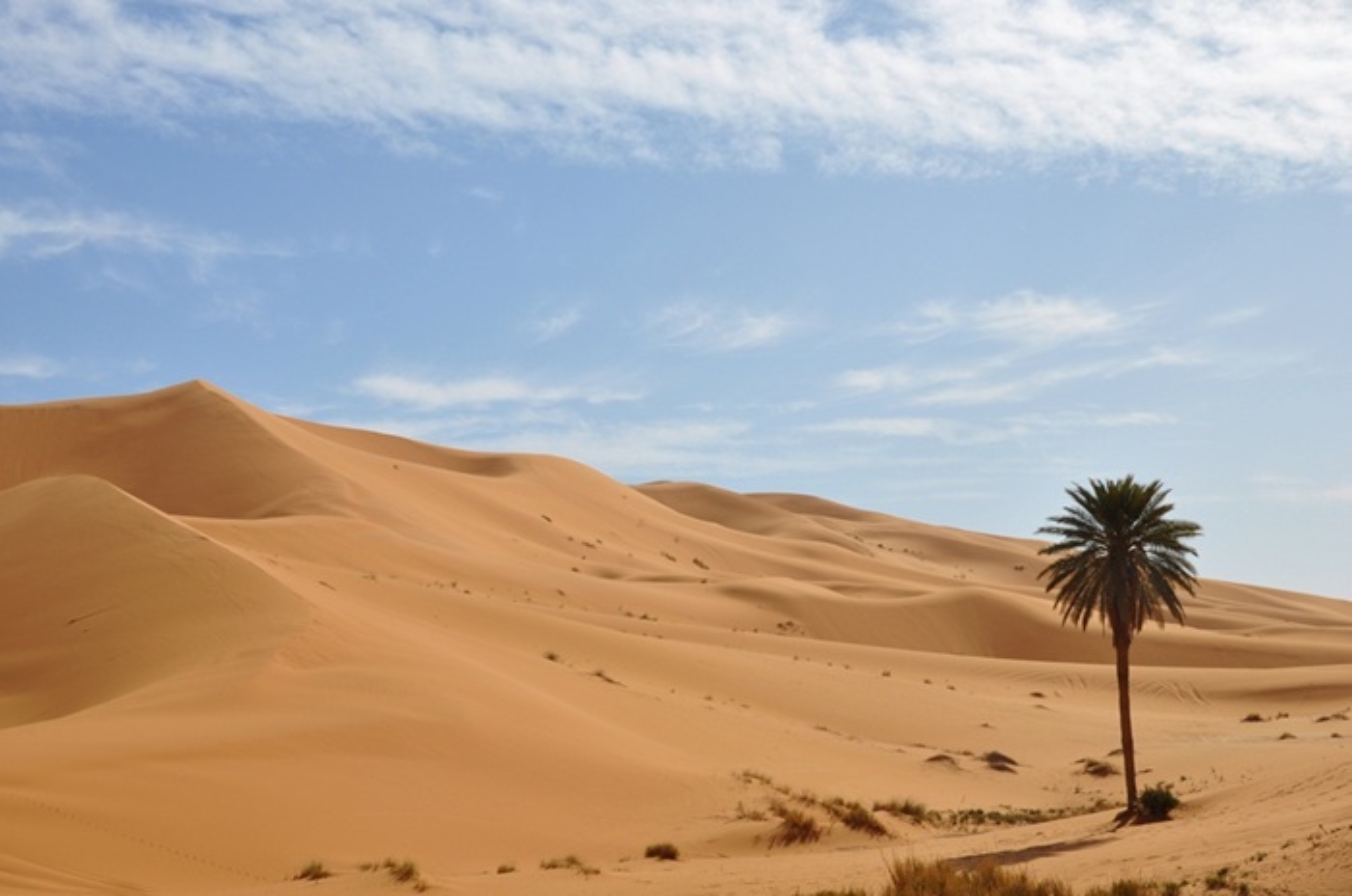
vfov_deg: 23.7
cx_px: 676
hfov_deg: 35.1
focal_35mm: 57
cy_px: 448
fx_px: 2137
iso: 200
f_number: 16
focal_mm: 38
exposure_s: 1/250
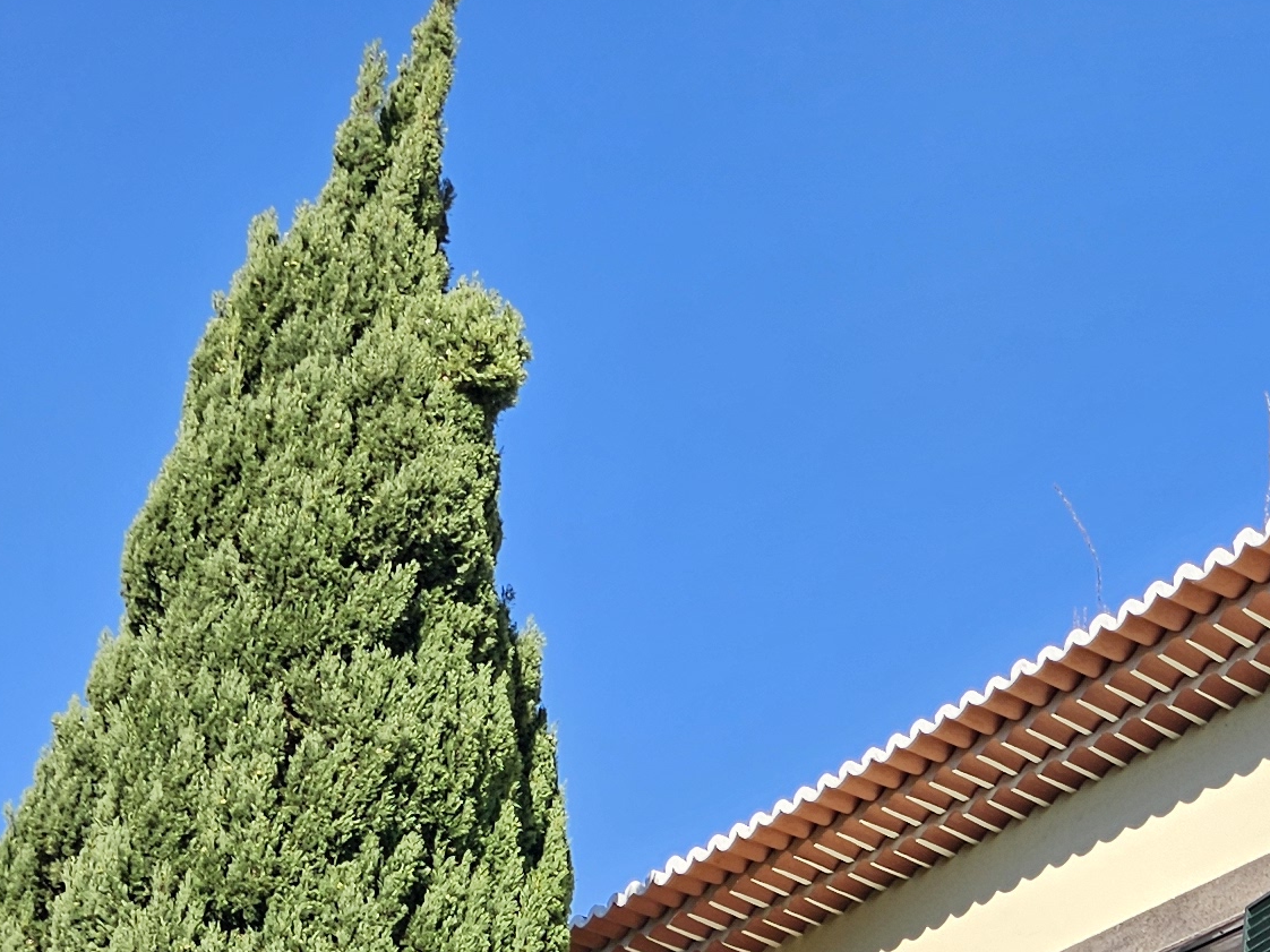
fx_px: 3008
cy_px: 1500
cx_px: 1796
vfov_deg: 16.2
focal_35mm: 82
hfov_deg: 20.9
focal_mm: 6.3
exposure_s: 1/421
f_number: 1.7
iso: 10
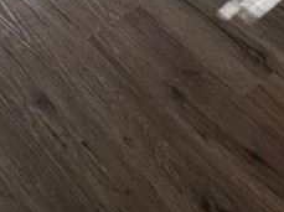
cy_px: -439
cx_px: 149
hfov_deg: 20.1
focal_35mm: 98
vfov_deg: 10.4
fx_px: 803
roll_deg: +1.0
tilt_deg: -11.2
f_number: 2.2
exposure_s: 1/99
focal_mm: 2.22
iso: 40
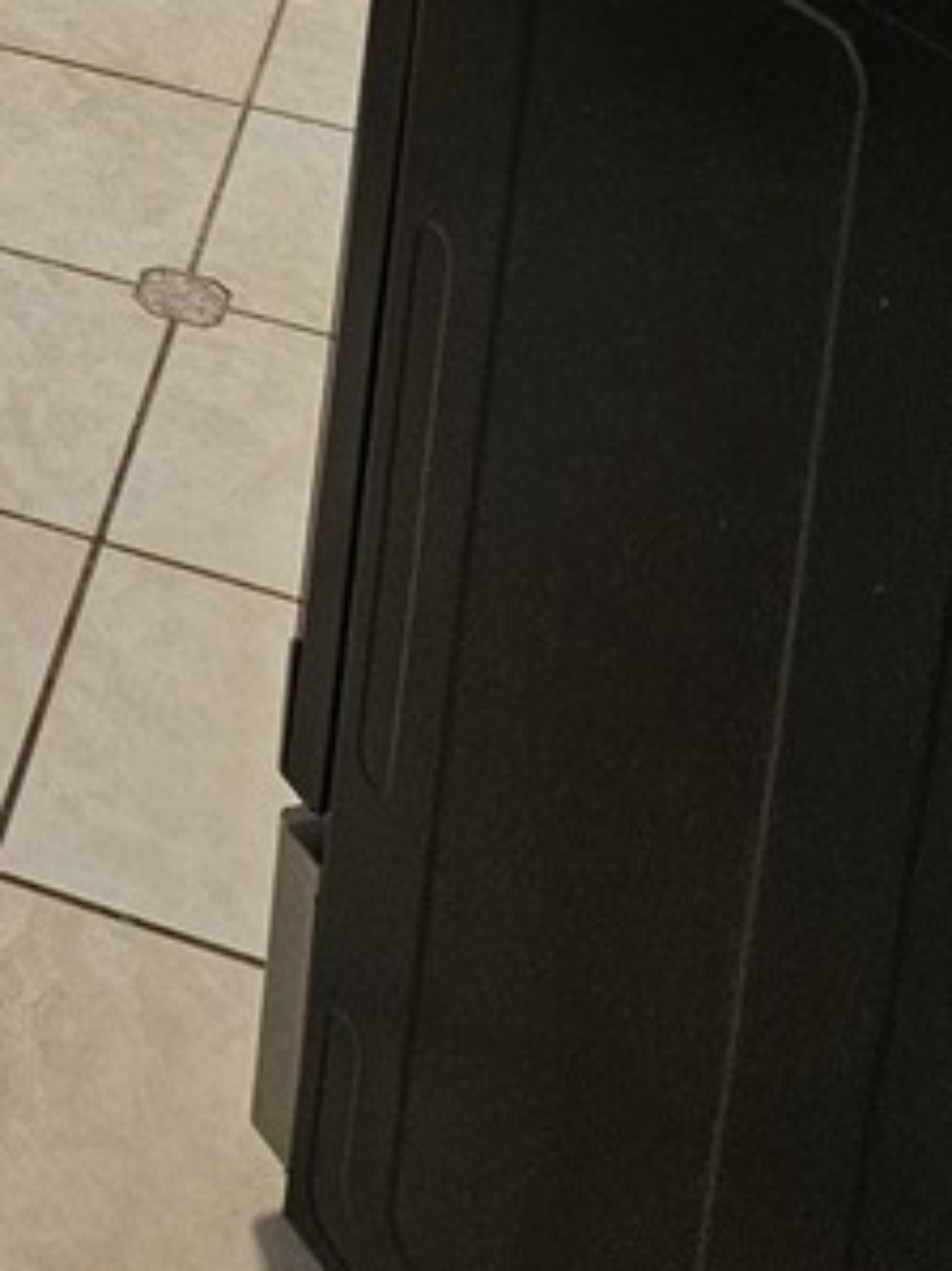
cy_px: -969
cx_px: -374
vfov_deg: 18.7
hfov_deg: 16.5
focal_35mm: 83
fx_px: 3046
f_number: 1.8
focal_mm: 5.4
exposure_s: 1/120
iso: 250
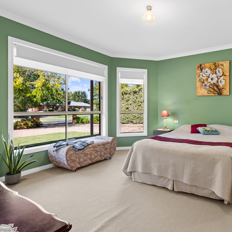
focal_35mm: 20
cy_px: 111
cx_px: 170
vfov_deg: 74.8
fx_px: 152
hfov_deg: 70.5
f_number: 8
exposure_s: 1/1.67
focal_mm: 10
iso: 200
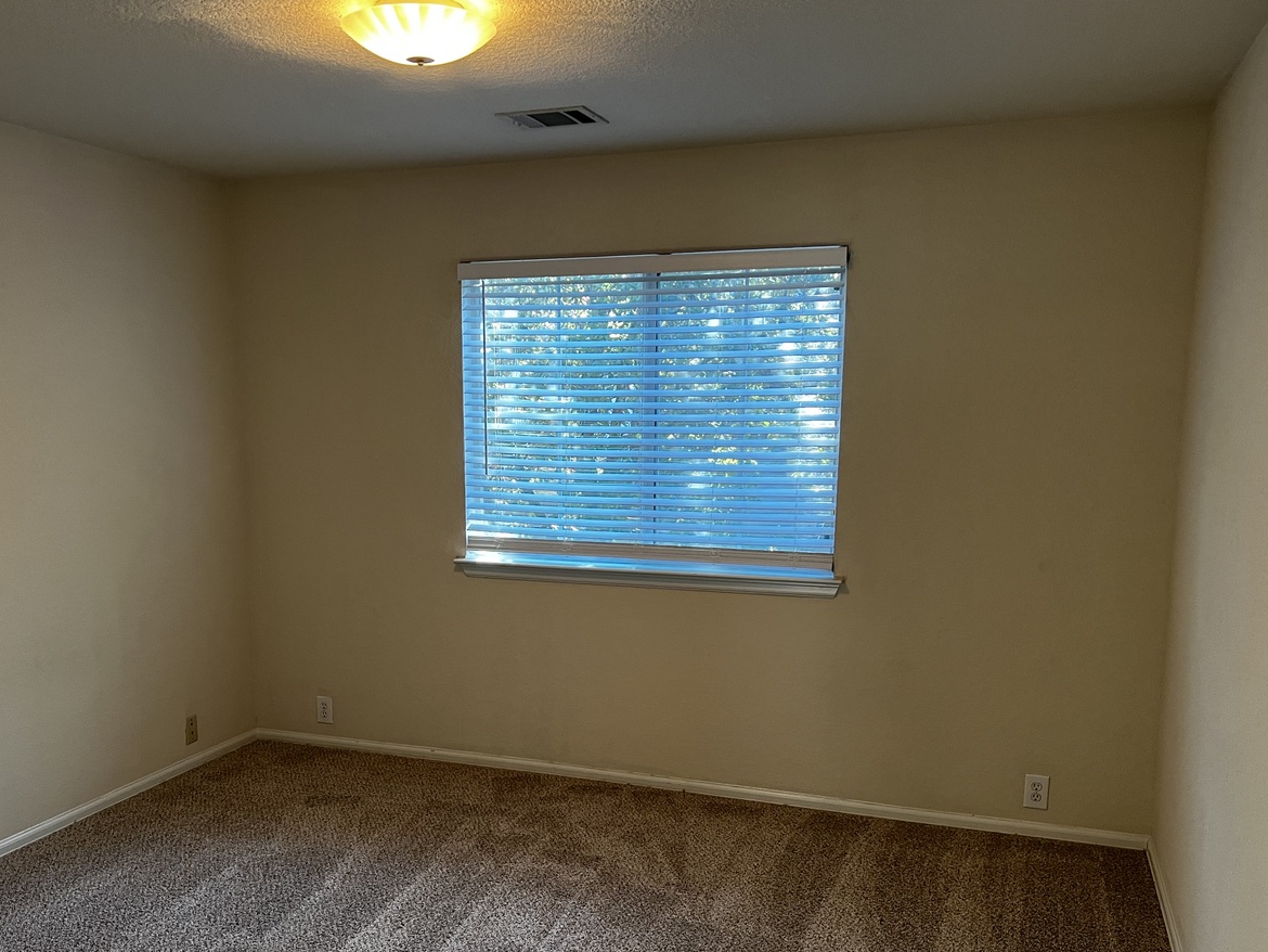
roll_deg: +0.6
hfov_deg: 56.7
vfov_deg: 43.9
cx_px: 568
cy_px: 576
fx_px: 1172
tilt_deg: -9.9
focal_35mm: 32
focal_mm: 5.7
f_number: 1.5
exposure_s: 1/60
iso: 125
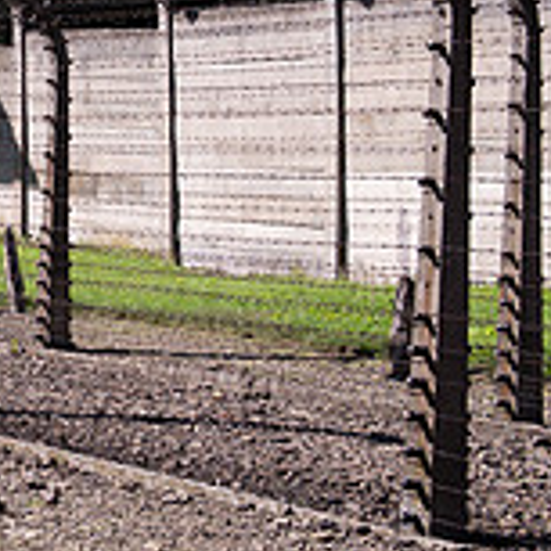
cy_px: 135
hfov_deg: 13.0
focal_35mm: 128
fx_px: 2305
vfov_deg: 13.6
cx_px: -227
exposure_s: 1/1250
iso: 200
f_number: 4.5
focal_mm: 38
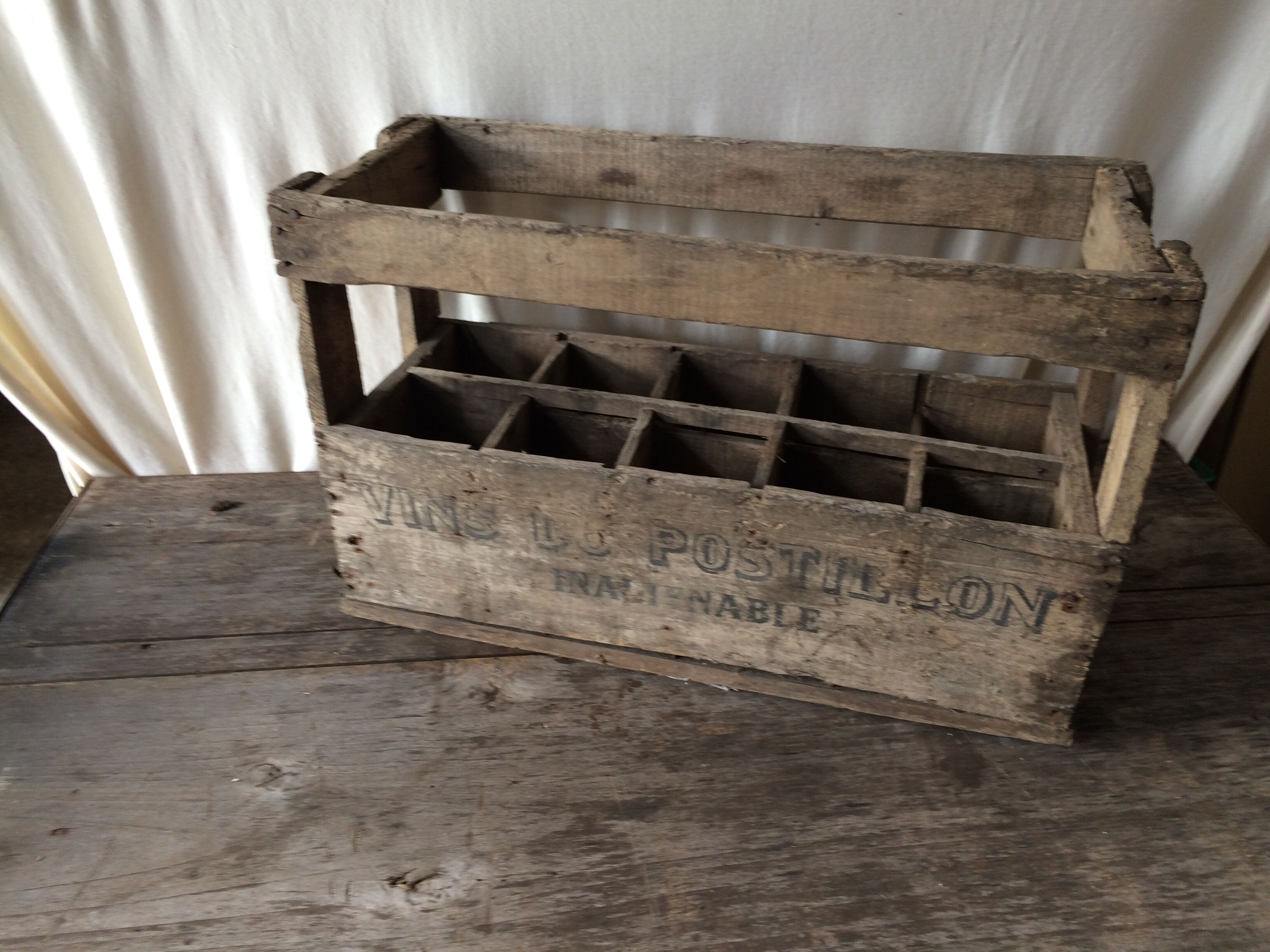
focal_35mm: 29
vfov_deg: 48.2
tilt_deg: -32.8
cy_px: 476
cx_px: 635
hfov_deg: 61.7
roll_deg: -0.4
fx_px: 1064
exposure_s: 1/33
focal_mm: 4.15
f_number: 2.2
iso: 50
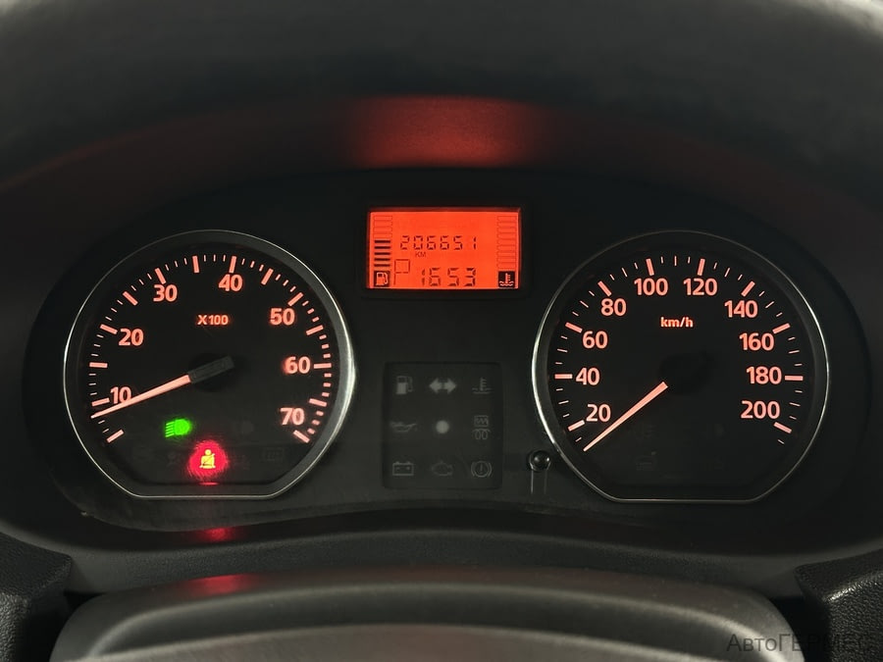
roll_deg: -0.5
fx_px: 1224
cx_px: 442
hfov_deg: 39.7
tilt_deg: -19.8
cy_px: 331
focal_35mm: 48
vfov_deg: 30.3
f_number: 1.78
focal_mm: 6.86
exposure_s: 1/33
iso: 250
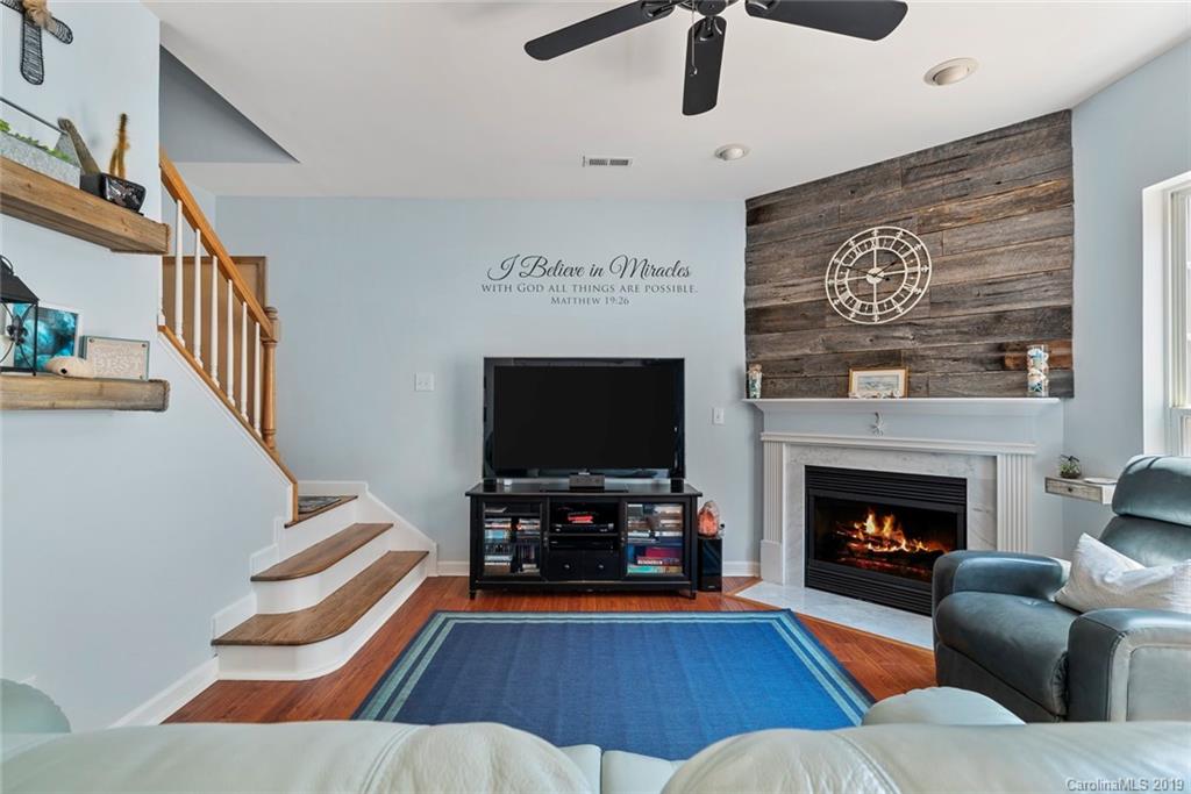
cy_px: 397
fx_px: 529
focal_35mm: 16
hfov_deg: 96.7
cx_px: 596
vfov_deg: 73.8
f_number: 8
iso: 250
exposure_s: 1/5
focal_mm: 16
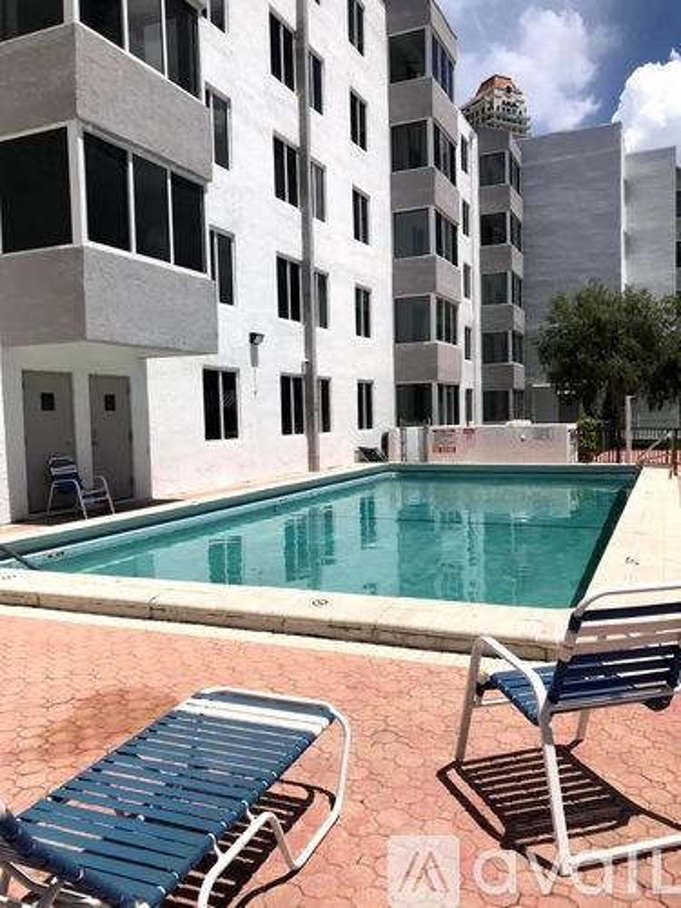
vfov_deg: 63.4
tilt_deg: -3.2
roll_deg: +1.1
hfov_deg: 49.7
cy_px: 454
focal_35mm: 28
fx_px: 734
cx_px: 340
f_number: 1.8
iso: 20
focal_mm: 3.99
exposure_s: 1/5650
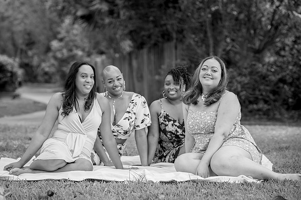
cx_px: 135
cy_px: 101
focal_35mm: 96
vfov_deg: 14.3
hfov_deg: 21.3
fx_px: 799
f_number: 3.5
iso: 100
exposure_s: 1/250
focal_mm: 85
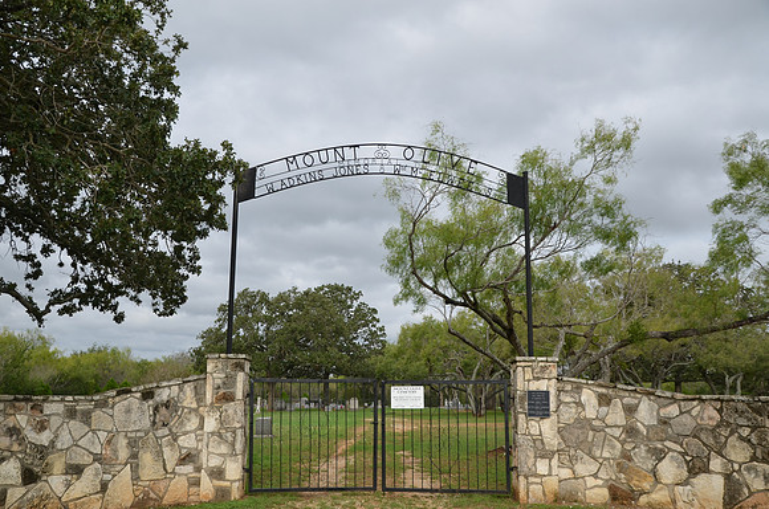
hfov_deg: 53.2
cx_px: 384
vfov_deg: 36.7
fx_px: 767
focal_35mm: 36
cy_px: 254
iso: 200
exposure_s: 1/160
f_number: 6.3
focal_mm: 24
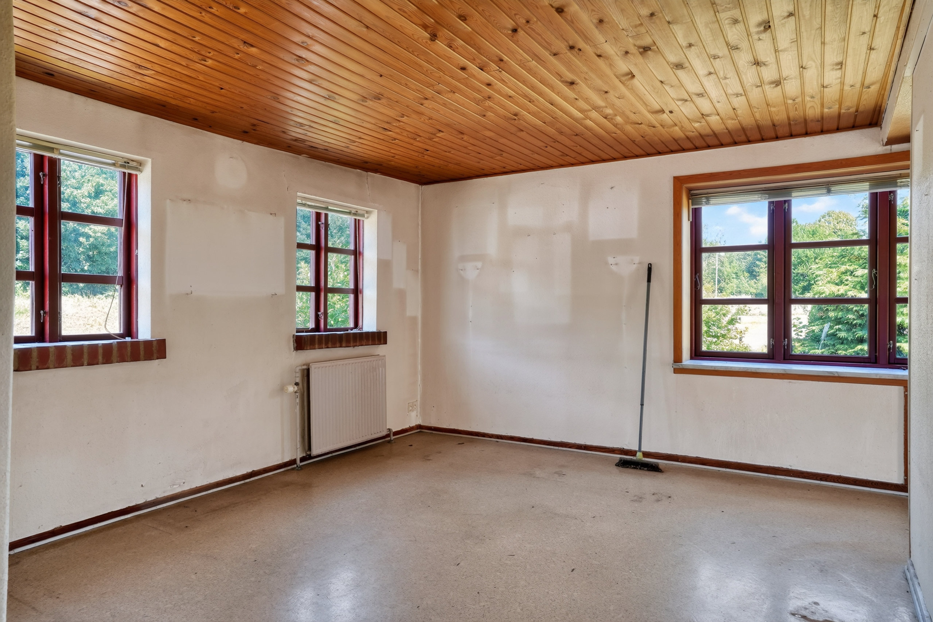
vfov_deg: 55.1
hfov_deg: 76.1
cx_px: 466
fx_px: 596
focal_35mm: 23
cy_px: 311
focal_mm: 23
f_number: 7.1
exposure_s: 1/4
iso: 400
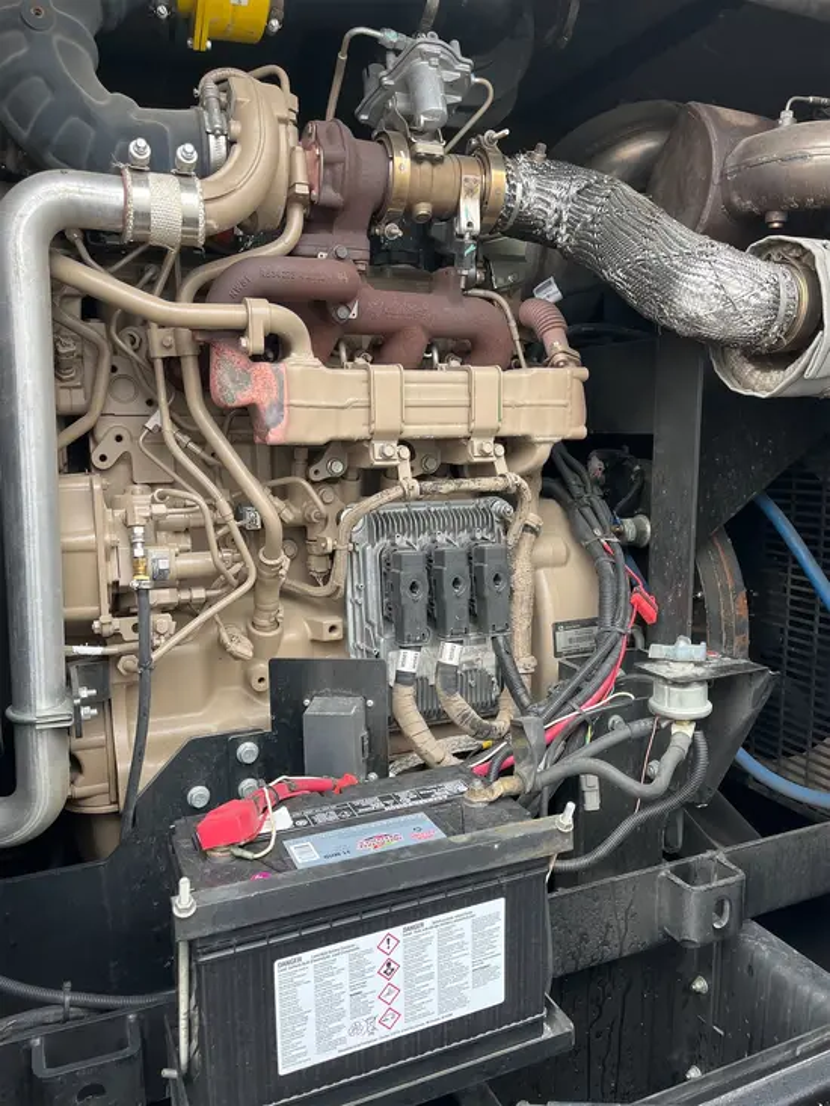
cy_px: 553
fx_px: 831
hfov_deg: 53.1
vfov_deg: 67.3
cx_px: 415
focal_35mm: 26
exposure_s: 1/117
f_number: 1.6
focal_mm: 5.1
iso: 125
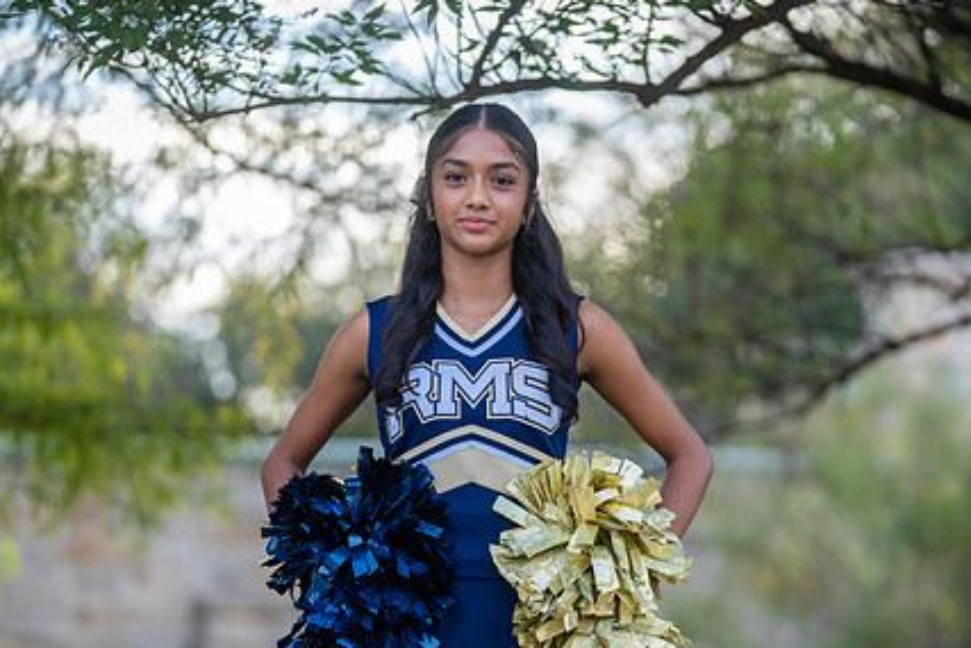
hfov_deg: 13.2
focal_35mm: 155
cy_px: 388
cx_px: 487
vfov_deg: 8.9
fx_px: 4182
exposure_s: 1/320
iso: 160
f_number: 2.8
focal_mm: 114
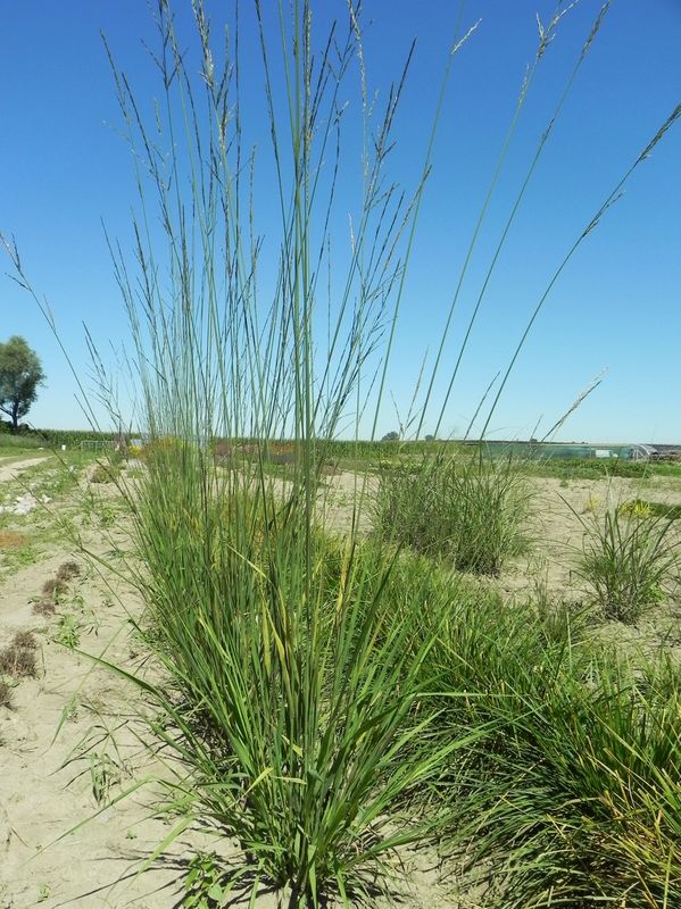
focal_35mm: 26
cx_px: 340
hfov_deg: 53.0
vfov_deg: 67.3
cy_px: 454
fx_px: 683
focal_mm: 4.6
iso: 160
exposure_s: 1/473
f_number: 7.1
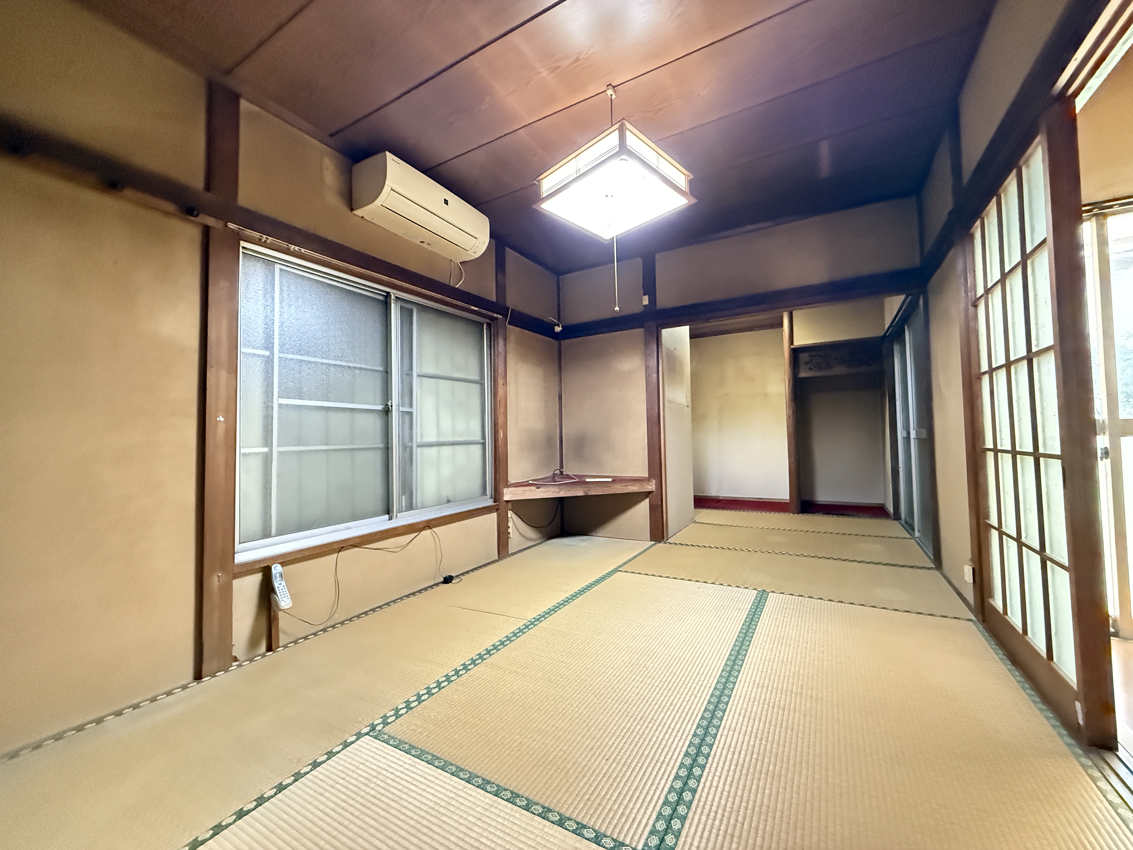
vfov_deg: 85.7
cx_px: 566
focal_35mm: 14
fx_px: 458
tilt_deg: +2.0
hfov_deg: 102.1
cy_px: 425
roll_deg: +1.0
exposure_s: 1/50
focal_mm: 2.22
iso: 1250
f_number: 2.2
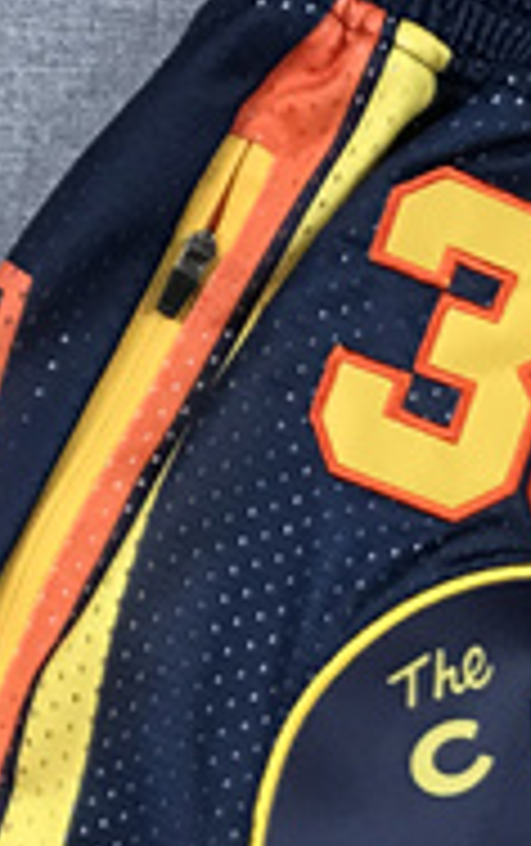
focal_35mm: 126
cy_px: 1026
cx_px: 1022
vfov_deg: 15.9
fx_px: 2909
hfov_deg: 9.8
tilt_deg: -85.2
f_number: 1.8
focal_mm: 3.99
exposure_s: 1/33
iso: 32
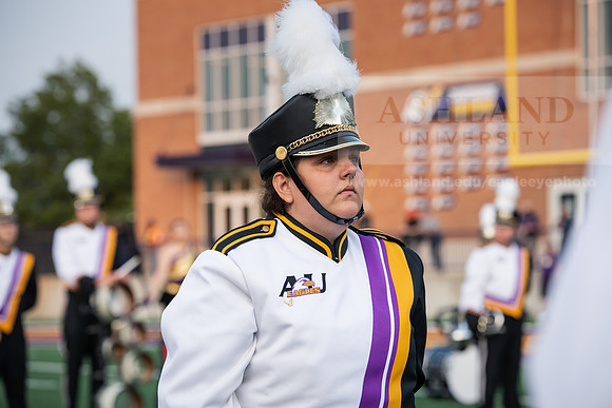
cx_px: 306
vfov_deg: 10.2
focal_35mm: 135
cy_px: 204
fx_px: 2295
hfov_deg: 15.2
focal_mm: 135
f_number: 5
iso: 640
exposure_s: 1/640
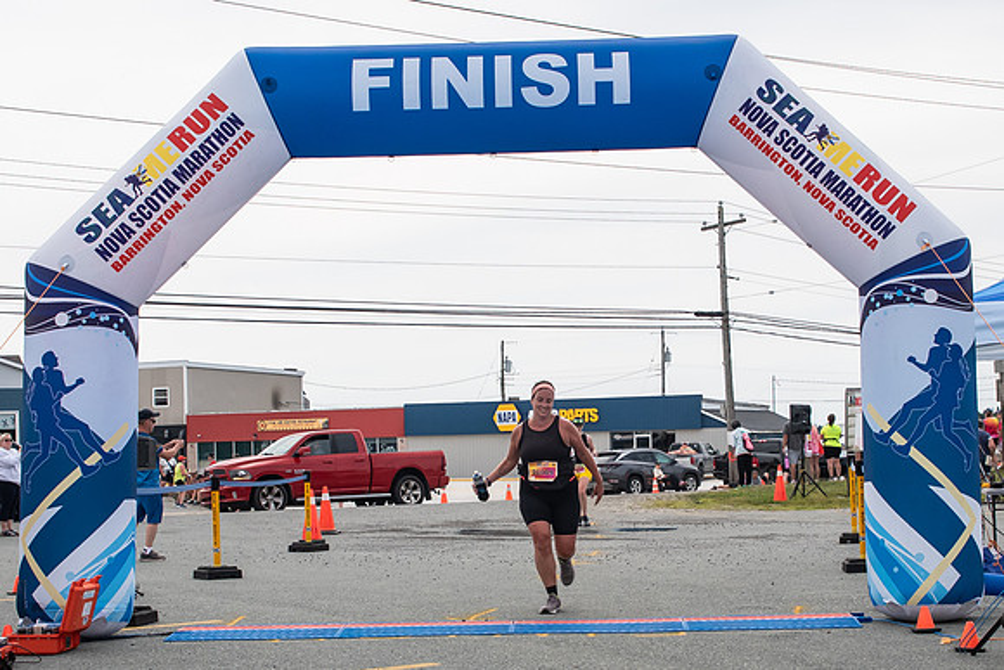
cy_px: 415
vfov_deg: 22.1
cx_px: 536
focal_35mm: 61
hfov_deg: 32.6
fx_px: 1715
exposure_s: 1/4000
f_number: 4
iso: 800
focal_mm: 31
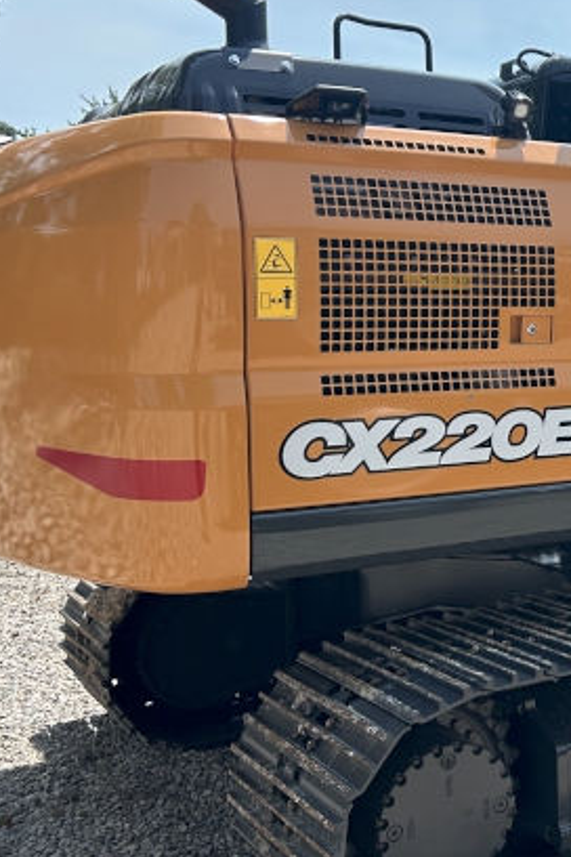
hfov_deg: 23.1
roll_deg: +0.4
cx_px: 705
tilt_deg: -2.2
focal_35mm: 53
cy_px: 397
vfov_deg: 37.5
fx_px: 1261
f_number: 1.5
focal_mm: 5.7
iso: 50
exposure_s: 1/2994
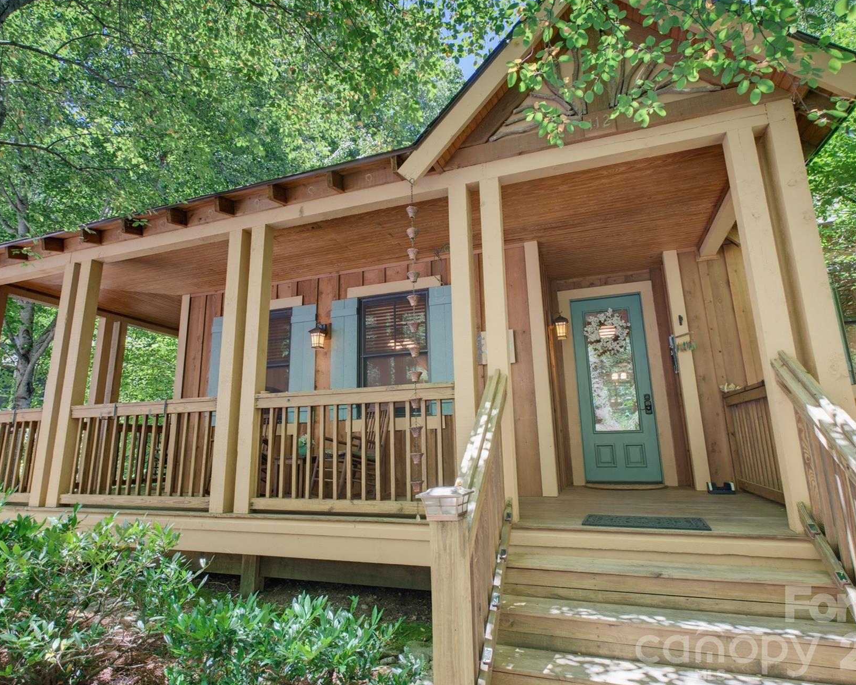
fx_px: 481
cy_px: 328
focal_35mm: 19
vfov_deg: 70.8
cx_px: 412
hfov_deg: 83.2
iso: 100
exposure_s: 1/2.5
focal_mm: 11
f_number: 8
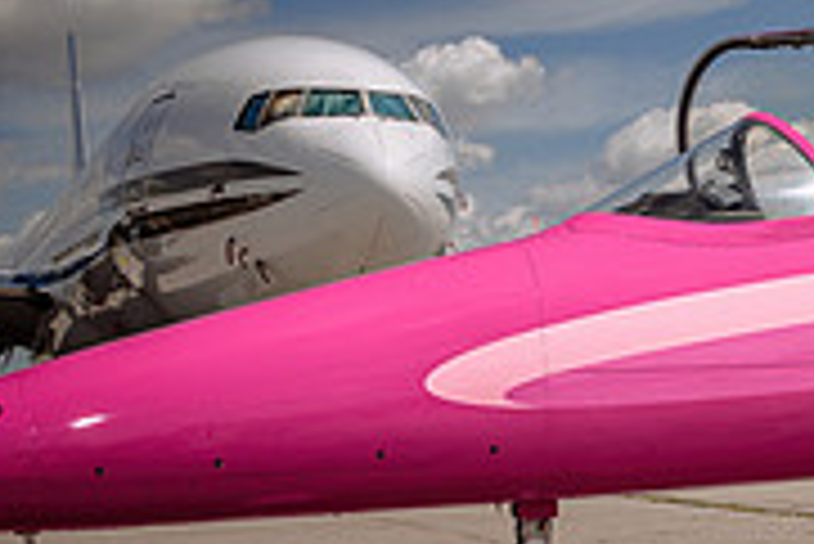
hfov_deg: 24.1
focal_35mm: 77
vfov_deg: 17.7
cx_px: 953
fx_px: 1742
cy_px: 223
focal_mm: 24
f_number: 8
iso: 64
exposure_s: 1/250
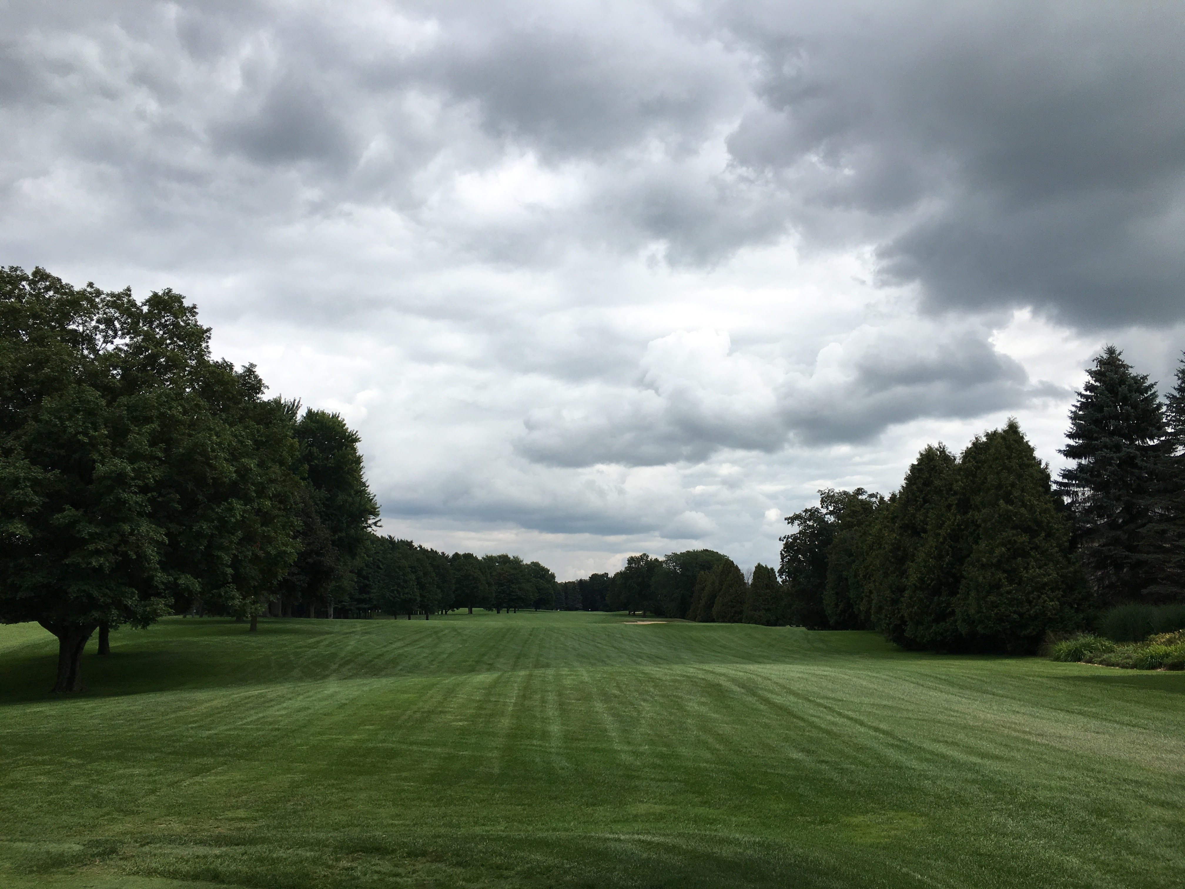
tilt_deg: +11.9
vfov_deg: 48.2
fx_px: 993
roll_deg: -0.4
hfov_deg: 61.7
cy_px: 444
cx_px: 592
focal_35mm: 29
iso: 25
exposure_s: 1/1923
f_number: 2.2
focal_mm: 4.15
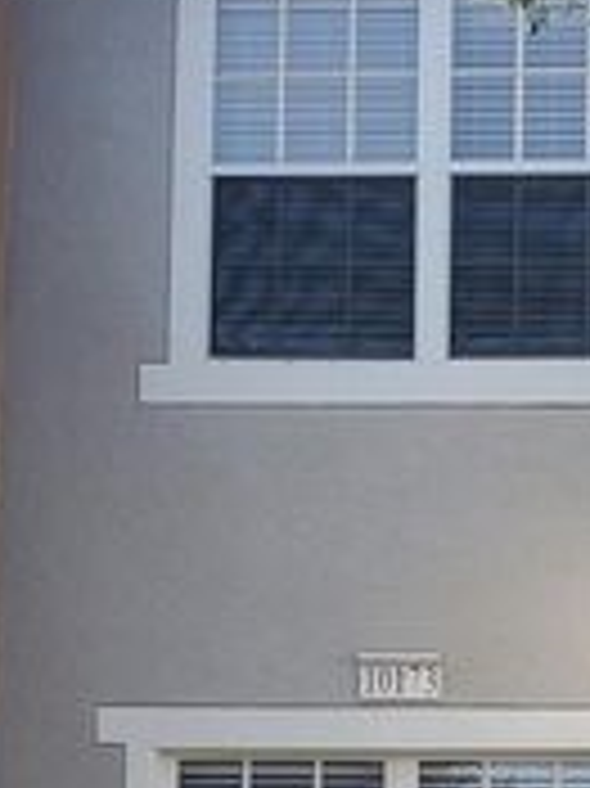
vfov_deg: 19.1
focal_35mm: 99
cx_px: 662
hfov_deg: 14.5
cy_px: 858
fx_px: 2253
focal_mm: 4.3
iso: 50
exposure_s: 1/771
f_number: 2.4
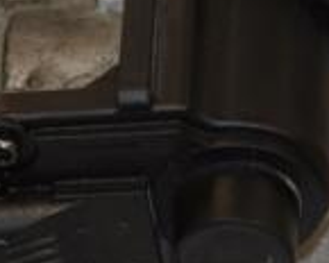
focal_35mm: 465
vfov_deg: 3.3
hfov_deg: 4.2
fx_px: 4528
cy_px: 54
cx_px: 159
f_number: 6.3
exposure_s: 1/200
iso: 800
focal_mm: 80
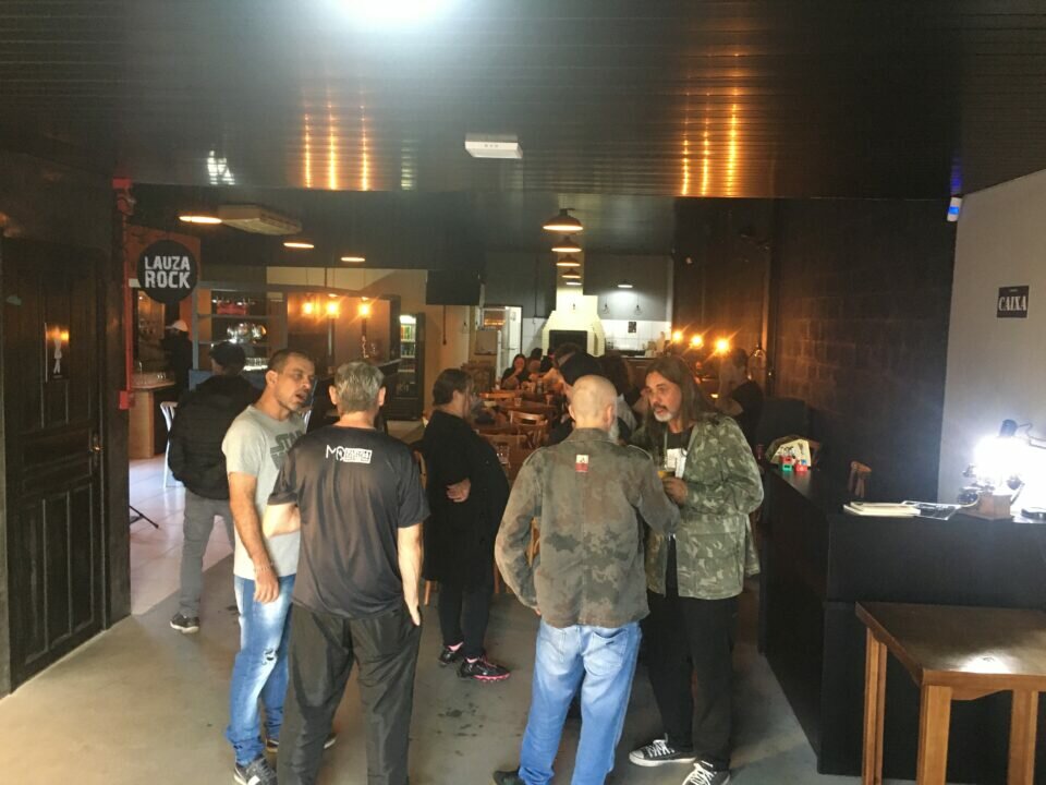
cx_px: 523
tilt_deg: -3.2
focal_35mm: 29
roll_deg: -1.4
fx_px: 876
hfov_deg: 61.7
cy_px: 392
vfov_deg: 48.2
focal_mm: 4.15
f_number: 2.2
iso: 200
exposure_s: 1/20
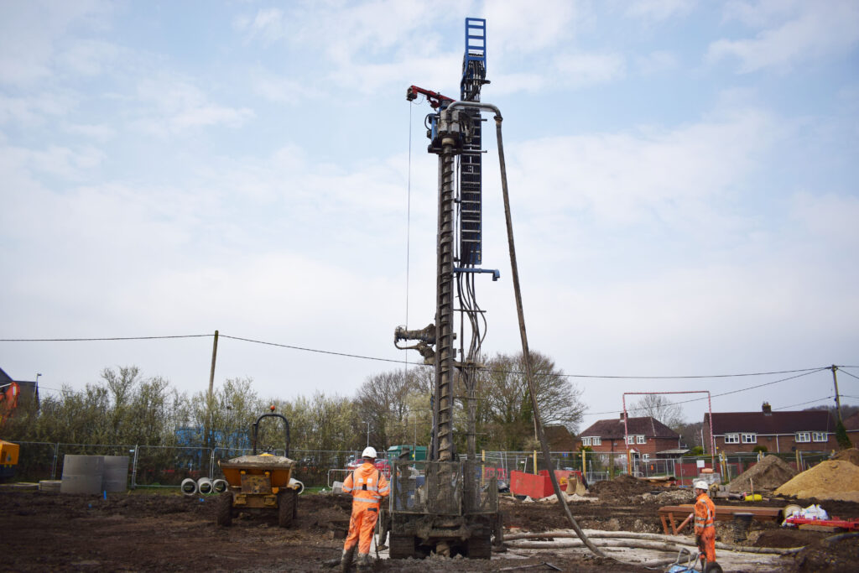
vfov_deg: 47.9
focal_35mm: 27
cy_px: 286
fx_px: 644
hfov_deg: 67.4
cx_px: 430
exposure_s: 1/4000
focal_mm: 18
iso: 180
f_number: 3.5
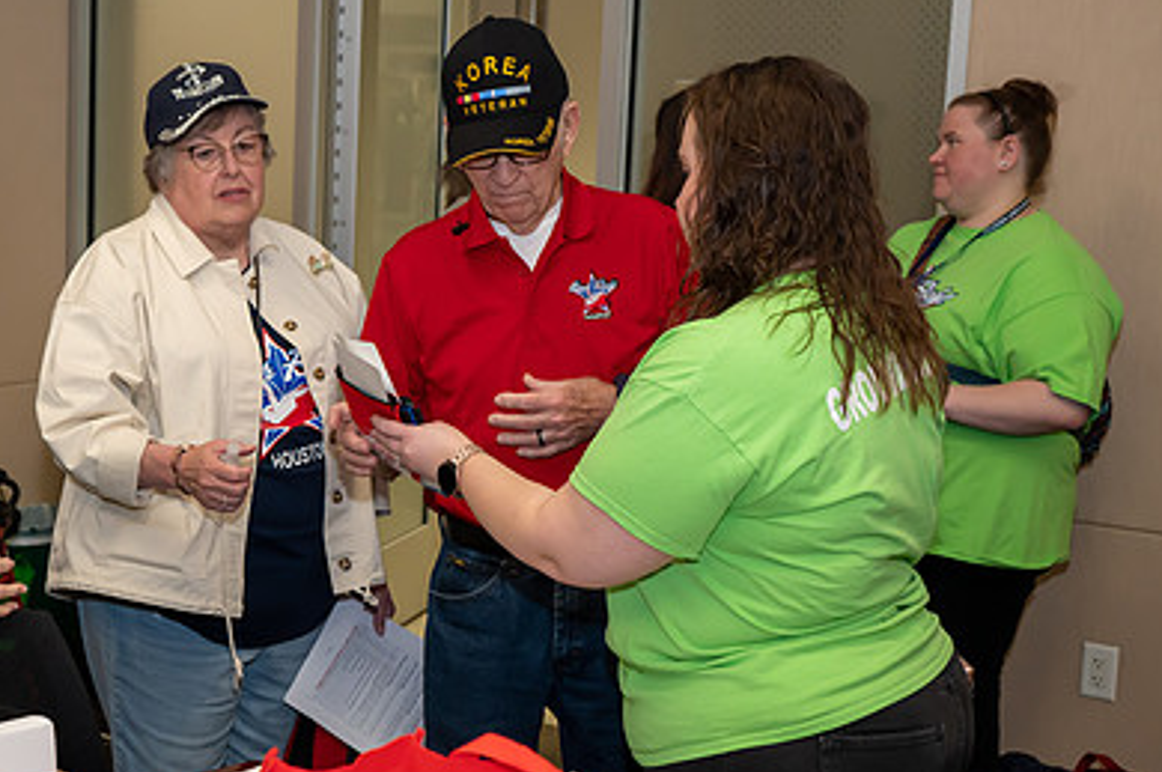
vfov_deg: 22.2
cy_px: 438
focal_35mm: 61
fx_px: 1966
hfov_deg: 32.6
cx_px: 378
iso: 3600
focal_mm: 41
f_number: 5
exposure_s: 1/160
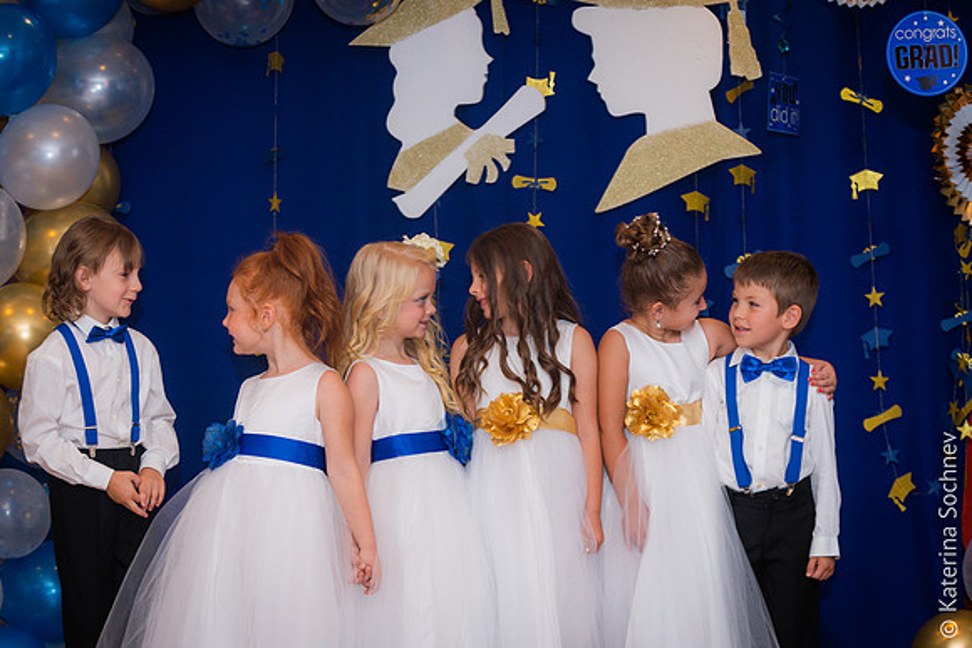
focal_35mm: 70
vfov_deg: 19.5
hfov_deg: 28.8
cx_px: 486
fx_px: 1890
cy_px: 324
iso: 320
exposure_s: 1/200
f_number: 3.5
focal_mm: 70
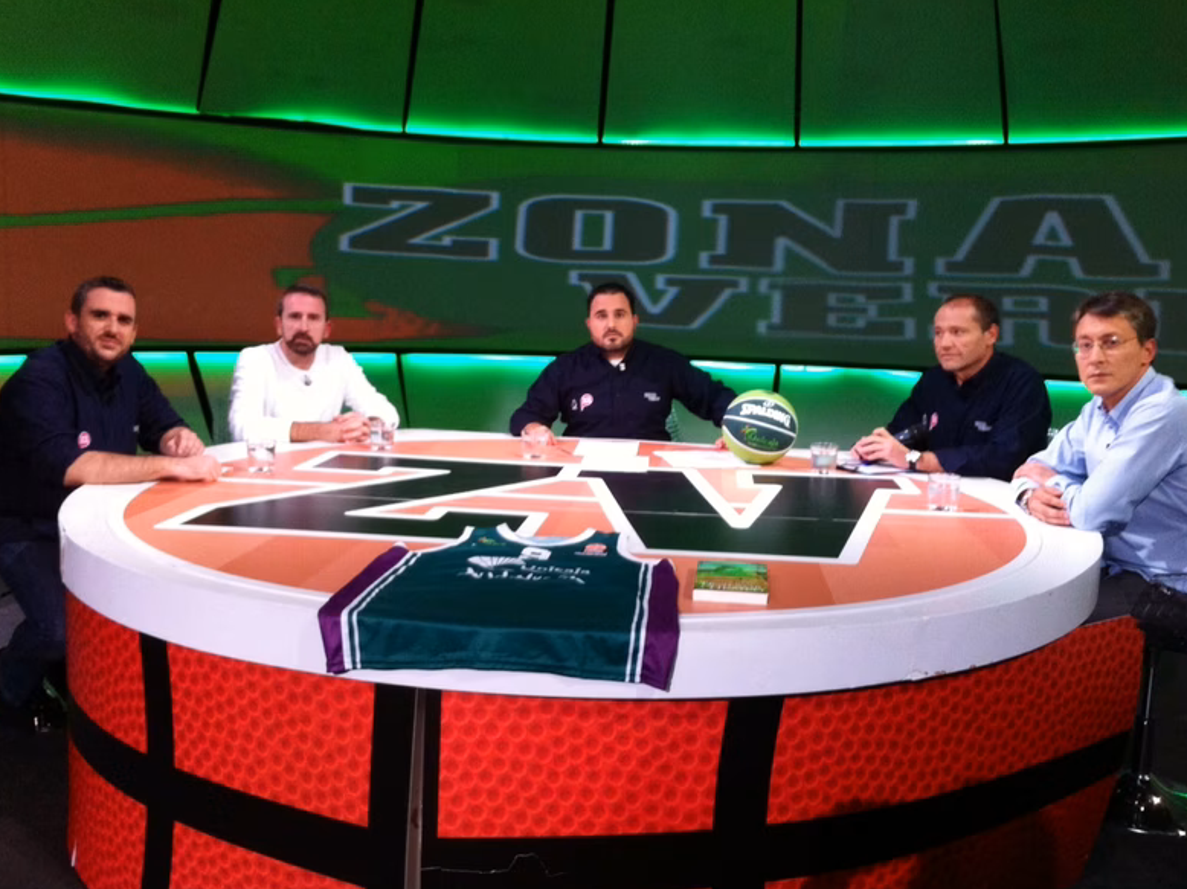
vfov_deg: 39.6
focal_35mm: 36
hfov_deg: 51.4
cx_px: 600
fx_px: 1234
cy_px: 439
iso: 160
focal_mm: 3.85
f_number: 2.8
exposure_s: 1/15
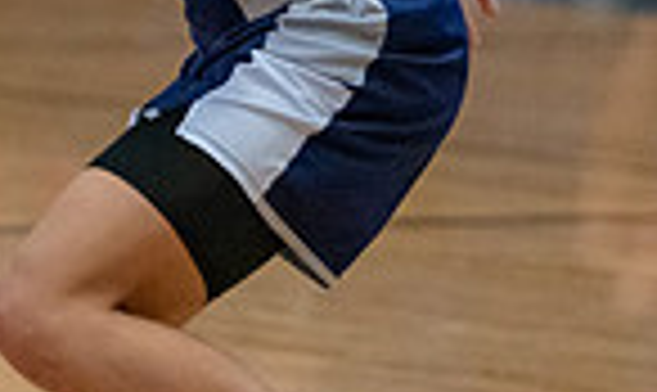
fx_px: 10870
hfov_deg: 3.4
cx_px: -917
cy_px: -561
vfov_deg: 2.1
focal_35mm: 615
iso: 5000
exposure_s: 1/1000
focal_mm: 124
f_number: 2.8
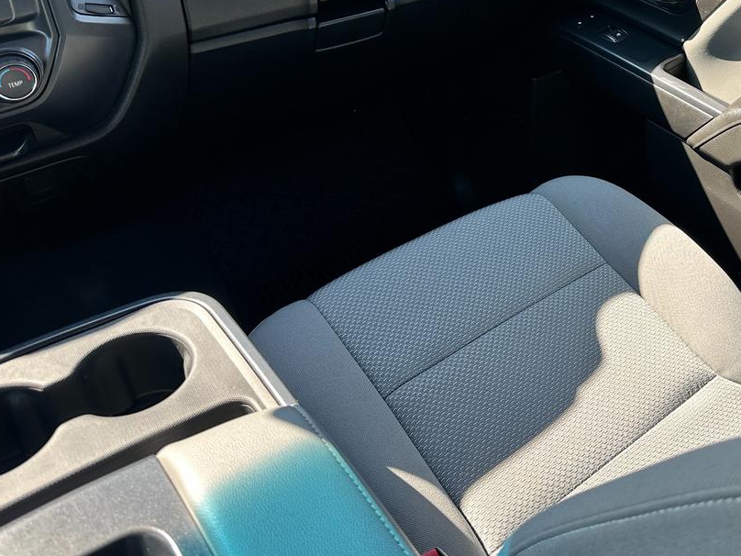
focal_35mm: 38
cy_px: 135
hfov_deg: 47.2
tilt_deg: -34.2
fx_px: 813
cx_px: 552
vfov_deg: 36.8
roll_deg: -6.3
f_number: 1.78
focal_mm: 6.86
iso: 80
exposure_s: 1/286
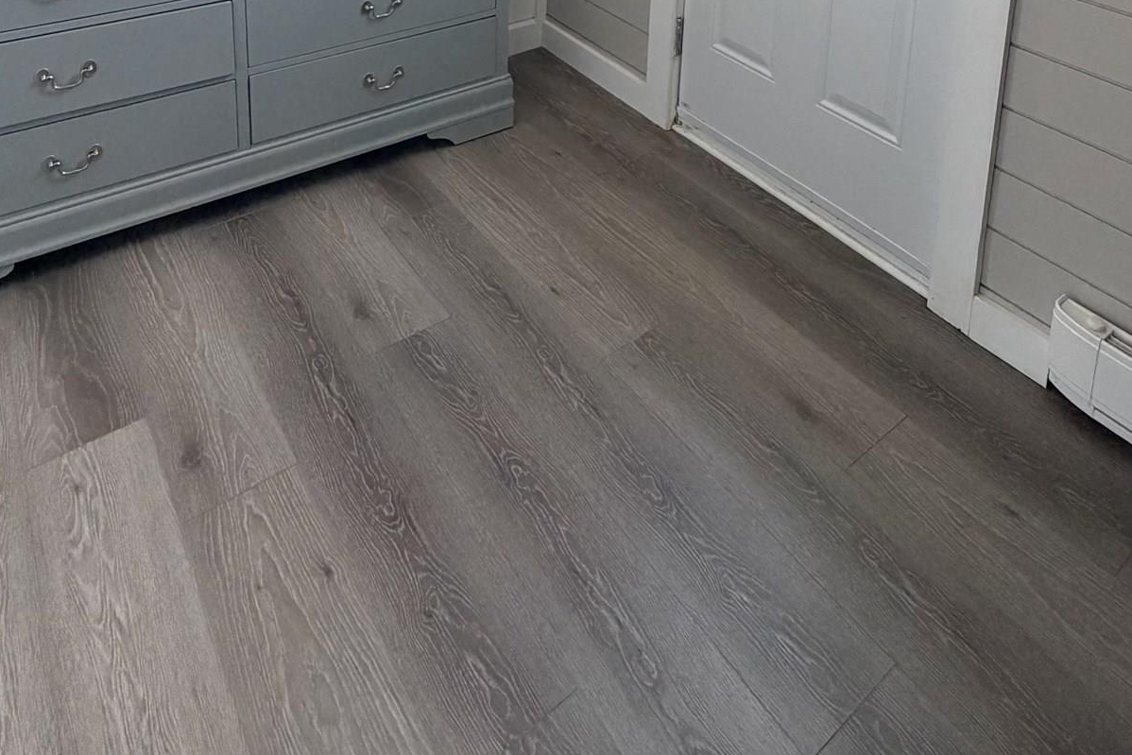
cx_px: 578
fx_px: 880
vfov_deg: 35.2
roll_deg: -1.6
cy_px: -178
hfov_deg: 65.5
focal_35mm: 28
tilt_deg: -8.9
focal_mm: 2.22
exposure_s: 1/121
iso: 250
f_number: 2.2
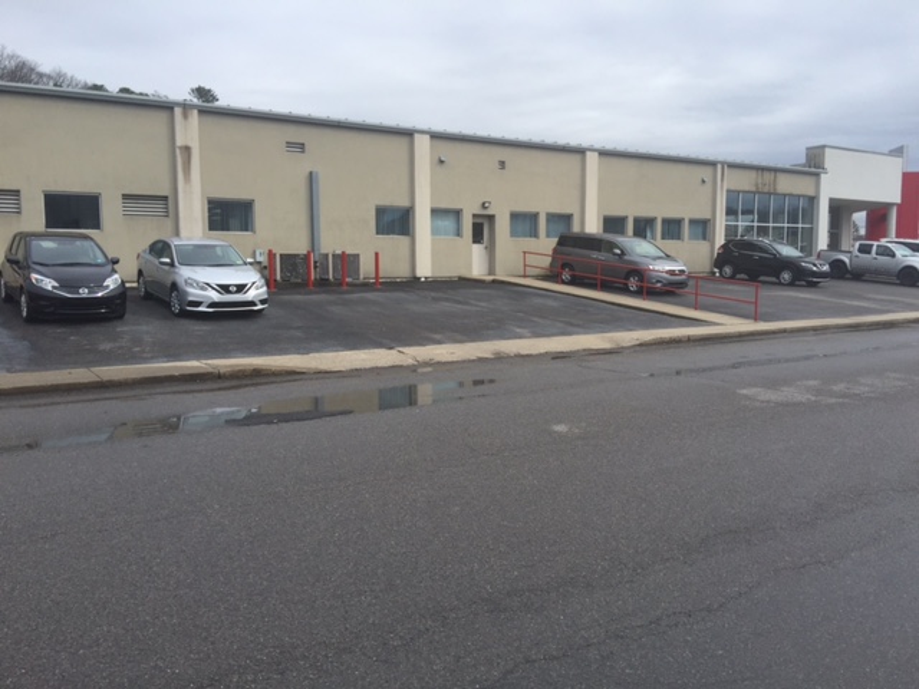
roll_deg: -0.8
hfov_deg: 61.7
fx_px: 770
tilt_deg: -5.2
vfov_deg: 48.2
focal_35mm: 29
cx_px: 460
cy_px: 344
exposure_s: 1/1883
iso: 32
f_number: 2.2
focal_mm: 4.15
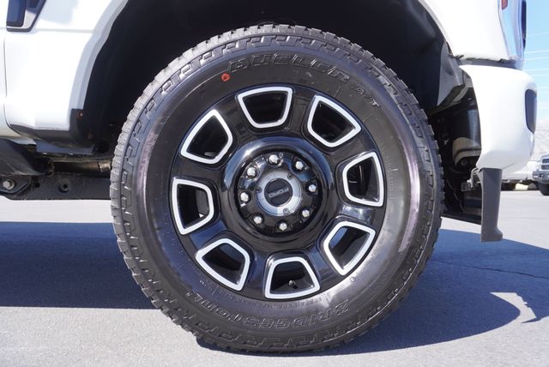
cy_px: 184
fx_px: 366
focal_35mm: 24
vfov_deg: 53.2
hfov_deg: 73.7
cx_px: 274
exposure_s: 1/125
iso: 100
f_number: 5.6
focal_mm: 16
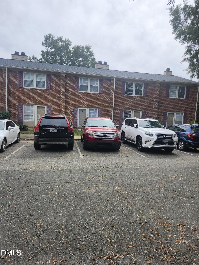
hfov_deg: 58.9
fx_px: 176
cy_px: 132
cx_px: 100
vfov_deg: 73.9
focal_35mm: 23
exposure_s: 1/1218
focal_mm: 5.54
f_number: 1.8
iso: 25
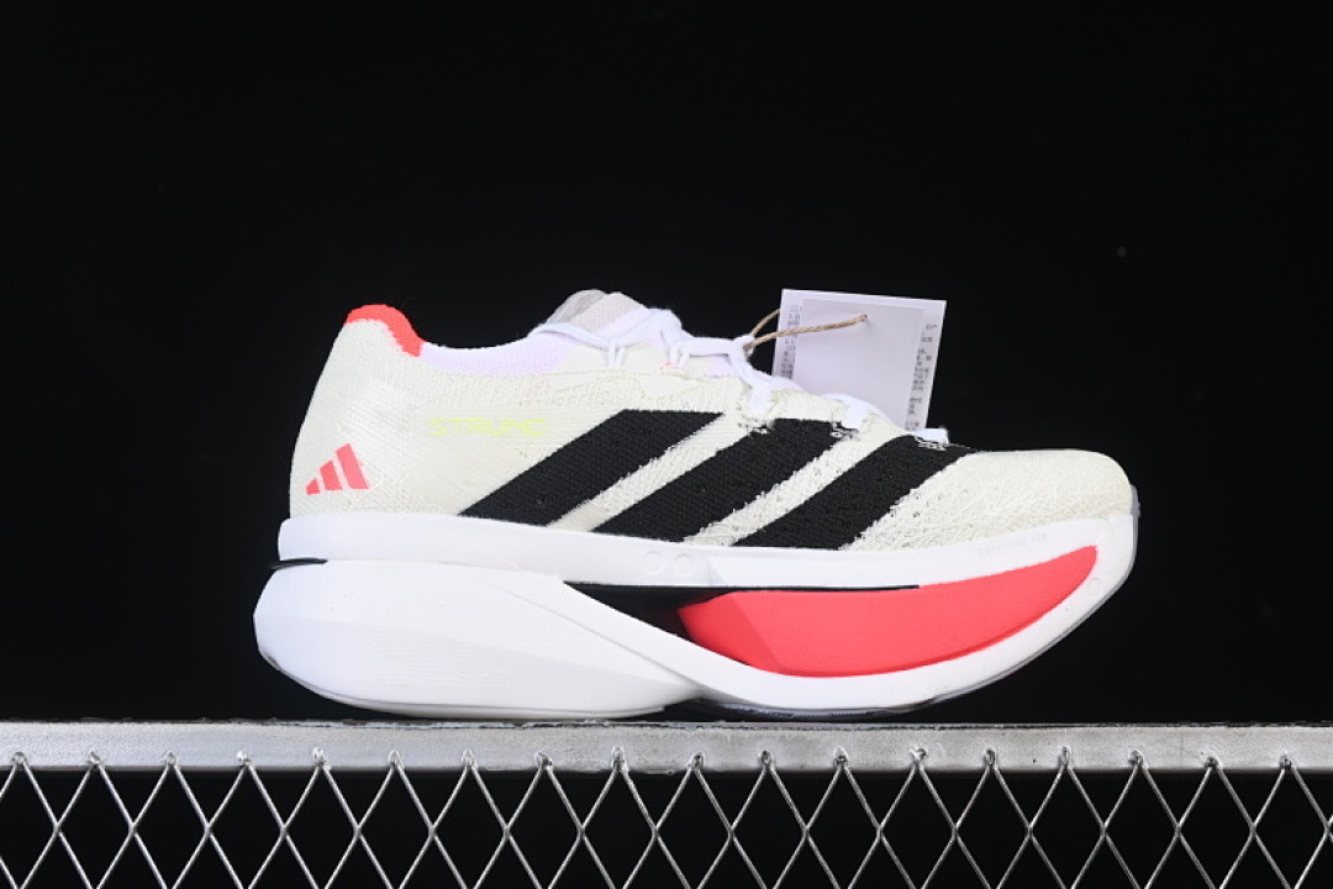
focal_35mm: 75
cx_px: 666
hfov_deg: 27.0
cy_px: 444
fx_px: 2777
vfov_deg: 18.2
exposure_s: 1/80
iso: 160
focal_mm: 50
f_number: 8
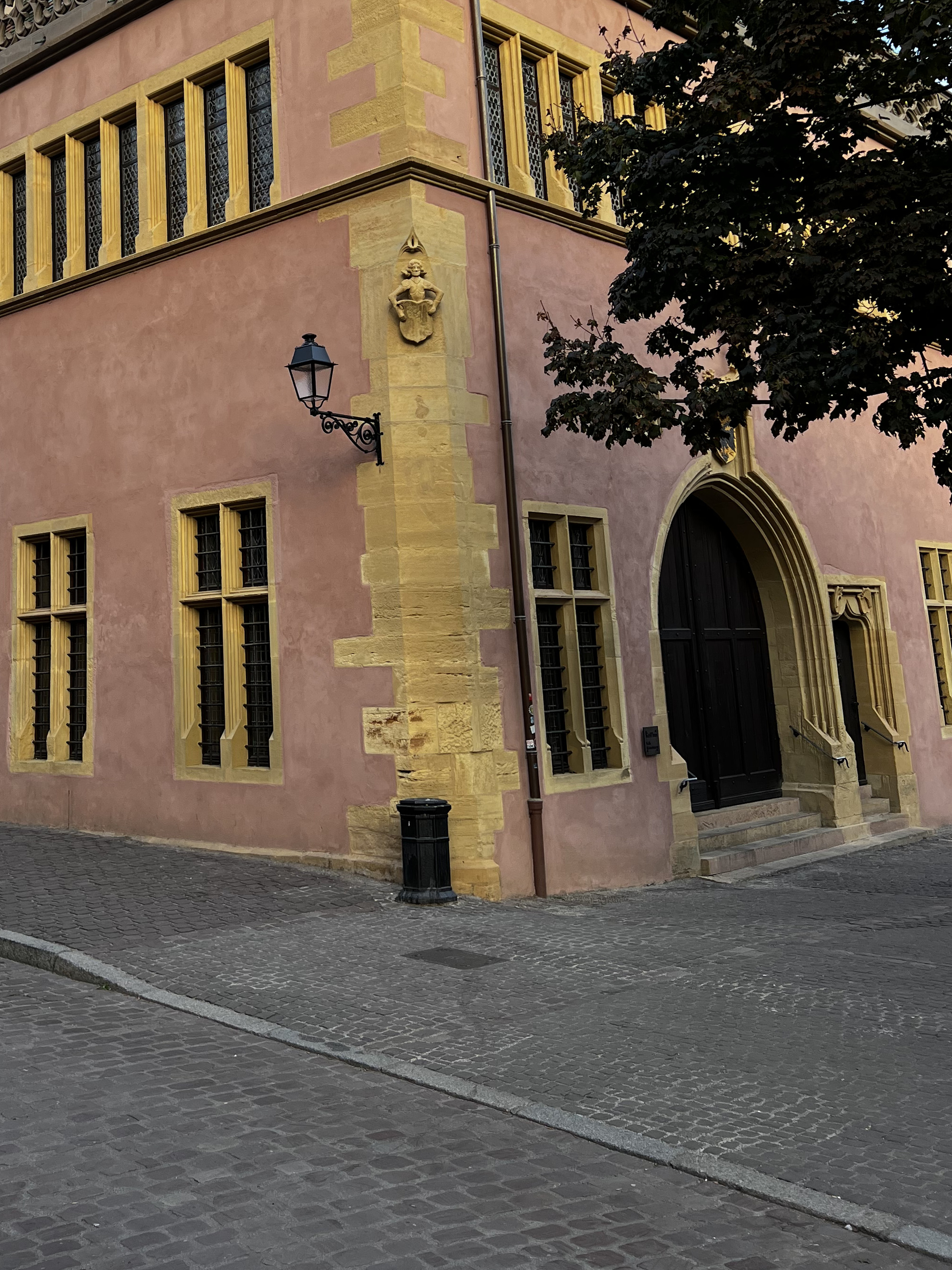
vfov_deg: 46.3
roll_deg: +1.9
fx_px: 1430
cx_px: 265
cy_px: 336
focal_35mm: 39
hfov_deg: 36.2
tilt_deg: +13.7
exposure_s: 1/205
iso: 40
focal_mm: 5.7
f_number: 1.5
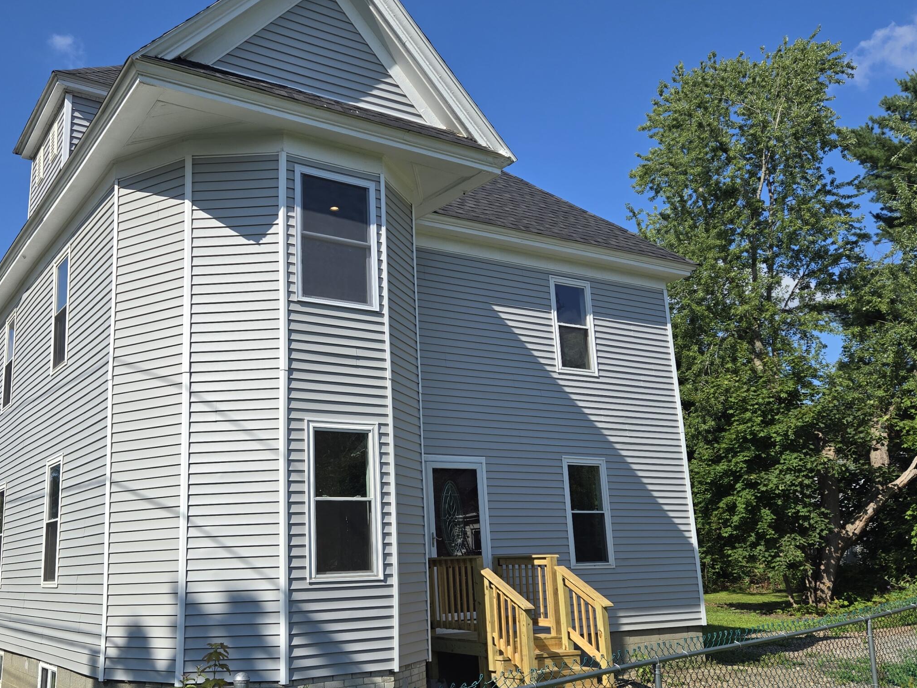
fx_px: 901
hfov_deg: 53.6
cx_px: 372
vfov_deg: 41.8
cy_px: 377
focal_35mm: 34
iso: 25
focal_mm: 5.4
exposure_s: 1/2192
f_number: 1.8
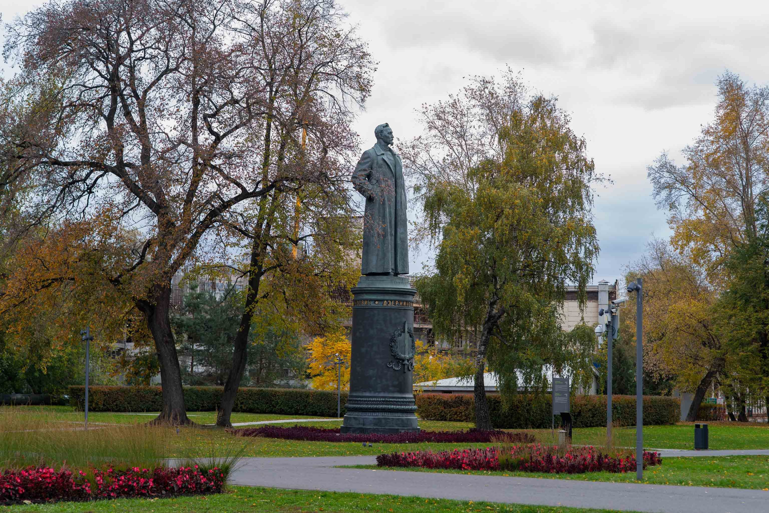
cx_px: 384
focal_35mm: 77
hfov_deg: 26.3
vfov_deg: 17.7
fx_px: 1645
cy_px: 256
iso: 100
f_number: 3.5
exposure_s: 1/40
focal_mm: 77
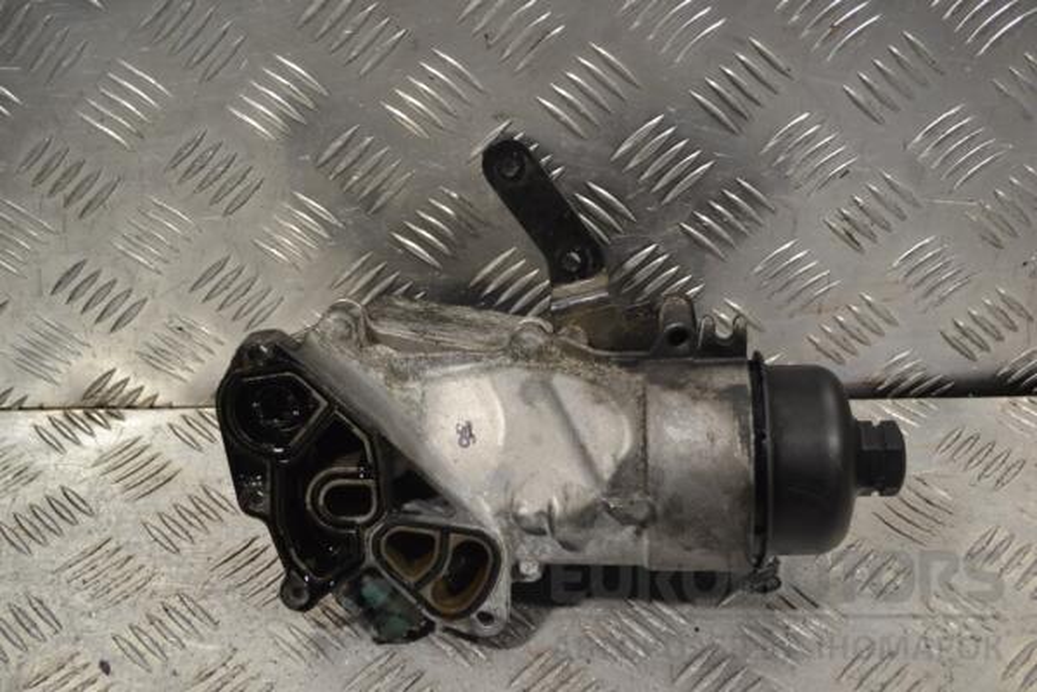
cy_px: 346
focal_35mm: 48
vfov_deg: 28.1
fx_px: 1383
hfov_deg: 41.1
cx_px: 518
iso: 400
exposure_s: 1/125
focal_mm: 32
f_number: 5.6
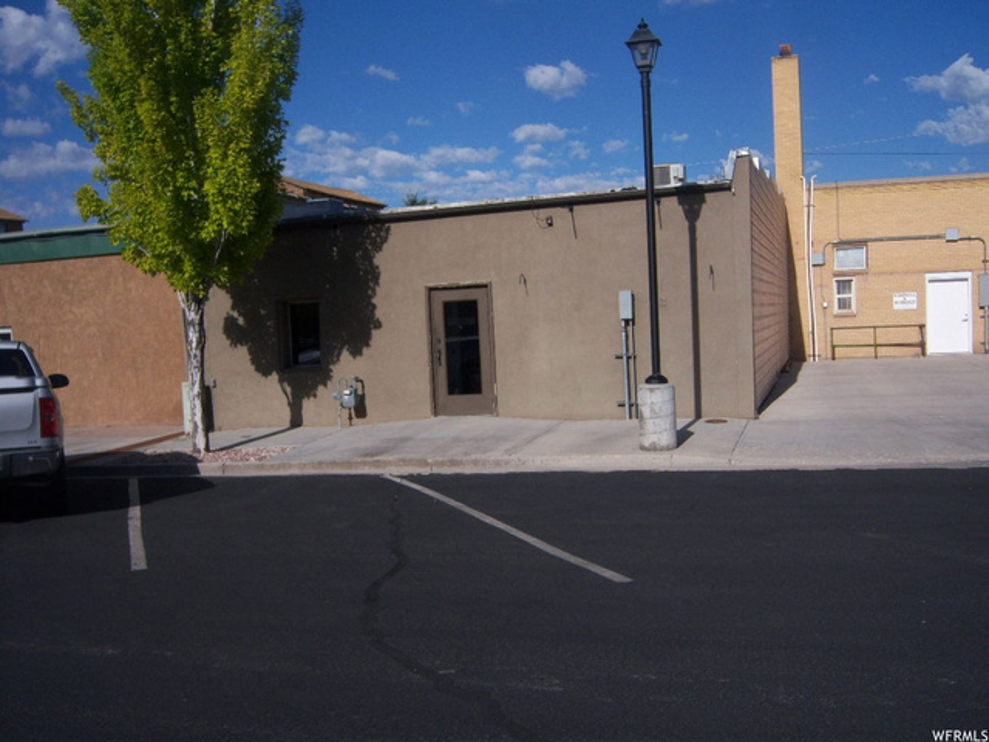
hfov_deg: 51.4
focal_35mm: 36
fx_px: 1029
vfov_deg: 39.7
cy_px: 371
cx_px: 494
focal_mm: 7.5
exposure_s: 1/1000
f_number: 2.8
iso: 80
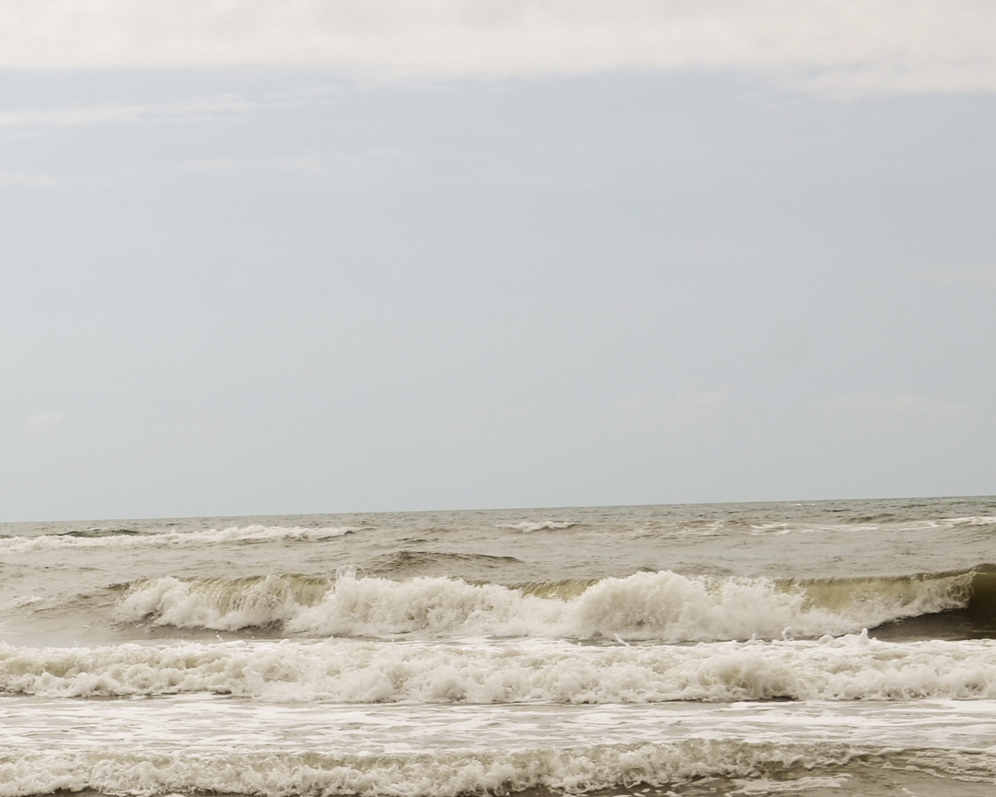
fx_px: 3656
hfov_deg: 14.5
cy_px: 498
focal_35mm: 124
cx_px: -507
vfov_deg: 12.4
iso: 100
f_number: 8
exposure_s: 1/500
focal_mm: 28
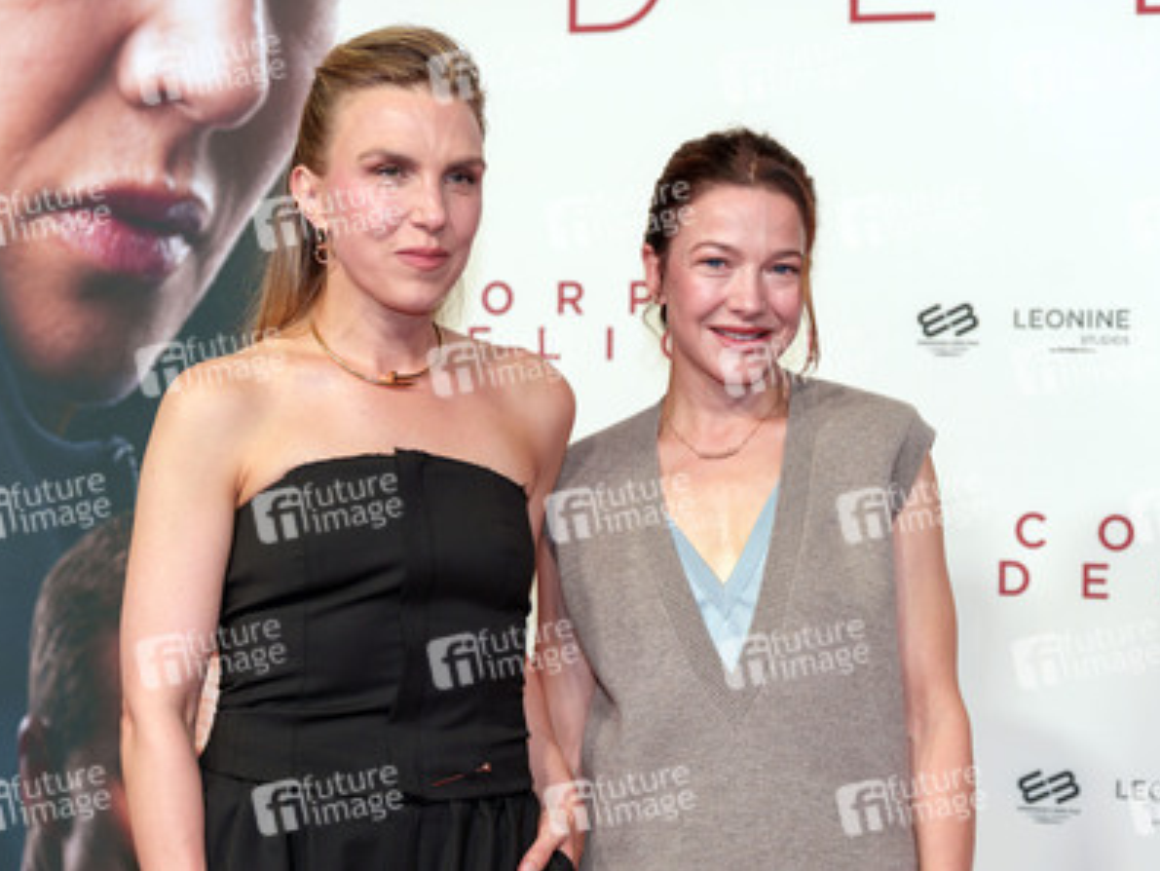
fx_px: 2816
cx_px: 542
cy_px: 436
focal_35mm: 84
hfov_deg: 23.3
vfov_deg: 17.6
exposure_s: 1/200
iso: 320
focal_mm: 77
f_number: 4
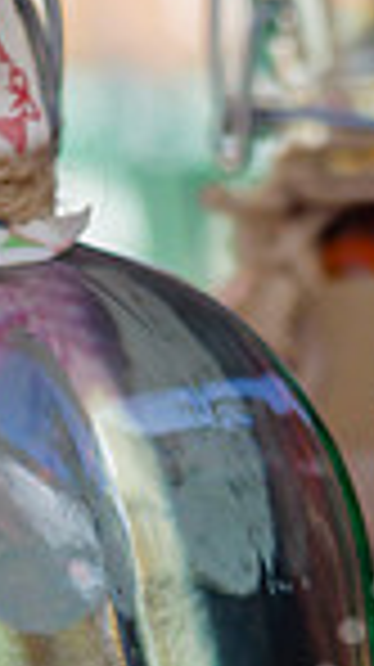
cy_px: 853
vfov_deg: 7.2
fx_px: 5283
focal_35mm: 299
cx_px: 703
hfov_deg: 4.0
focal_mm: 34
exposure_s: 1/800
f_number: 2.8
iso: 200
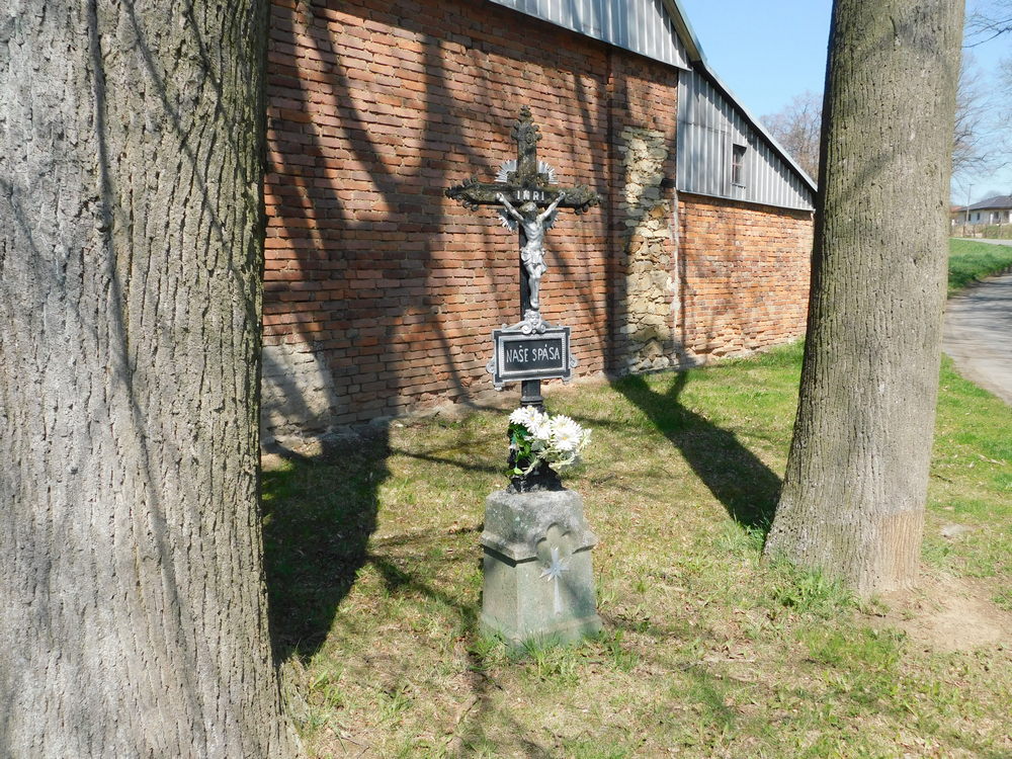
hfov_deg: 60.0
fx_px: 877
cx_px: 506
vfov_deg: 46.8
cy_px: 380
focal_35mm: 30
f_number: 3.2
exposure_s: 1/800
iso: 125
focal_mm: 5.3
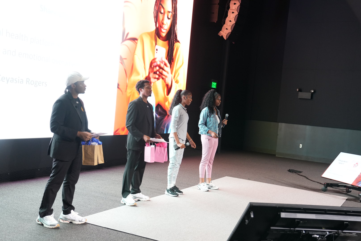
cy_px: 120
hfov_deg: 45.4
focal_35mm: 43
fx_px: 431
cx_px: 180
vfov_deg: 31.2
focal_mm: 43
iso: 2500
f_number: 3.5
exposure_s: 1/60
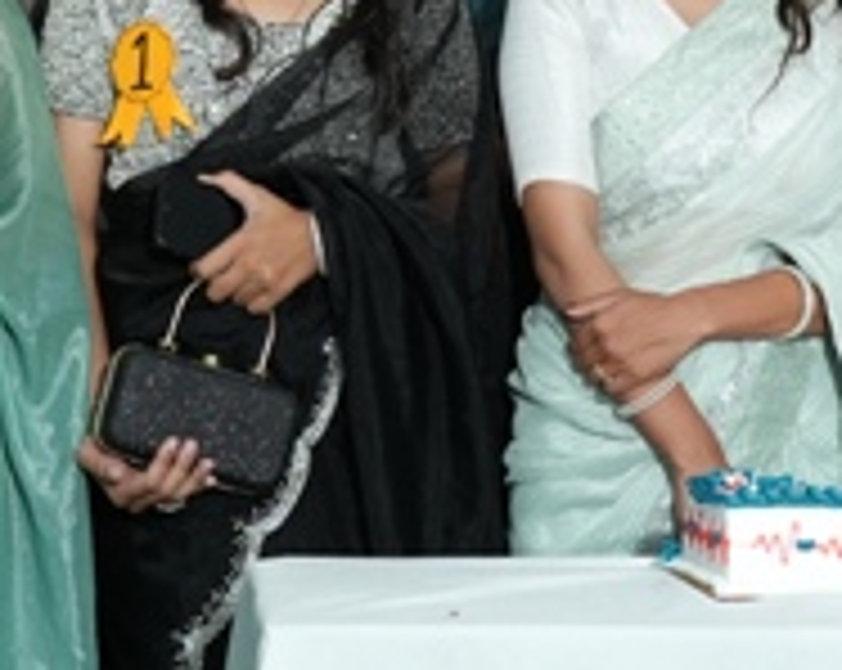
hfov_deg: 10.4
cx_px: 817
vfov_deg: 8.3
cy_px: 245
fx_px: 4603
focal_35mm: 185
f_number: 2.8
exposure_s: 1/160
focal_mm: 35
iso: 400
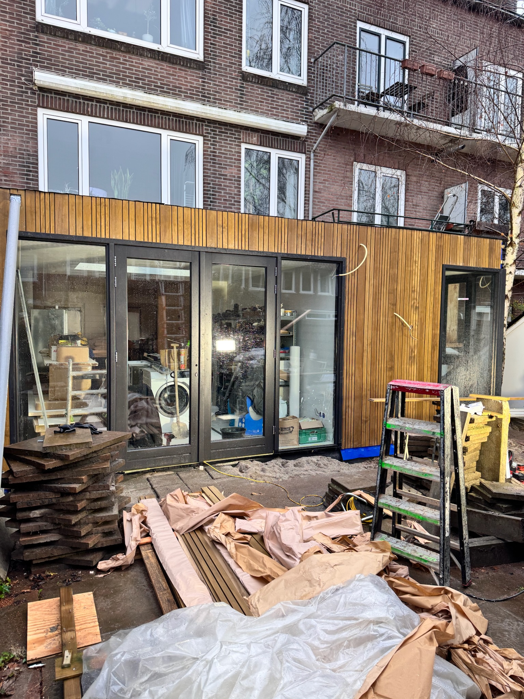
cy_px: 350
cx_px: 262
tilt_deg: -2.8
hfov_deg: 56.8
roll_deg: -0.7
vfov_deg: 71.6
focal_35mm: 24
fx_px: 484
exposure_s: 1/100
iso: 125
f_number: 1.78
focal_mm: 6.76
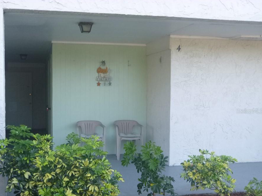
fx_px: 356
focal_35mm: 47
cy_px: 111
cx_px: 114
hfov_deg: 40.4
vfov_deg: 30.9
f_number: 4.6
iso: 250
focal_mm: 7.3
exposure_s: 1/80
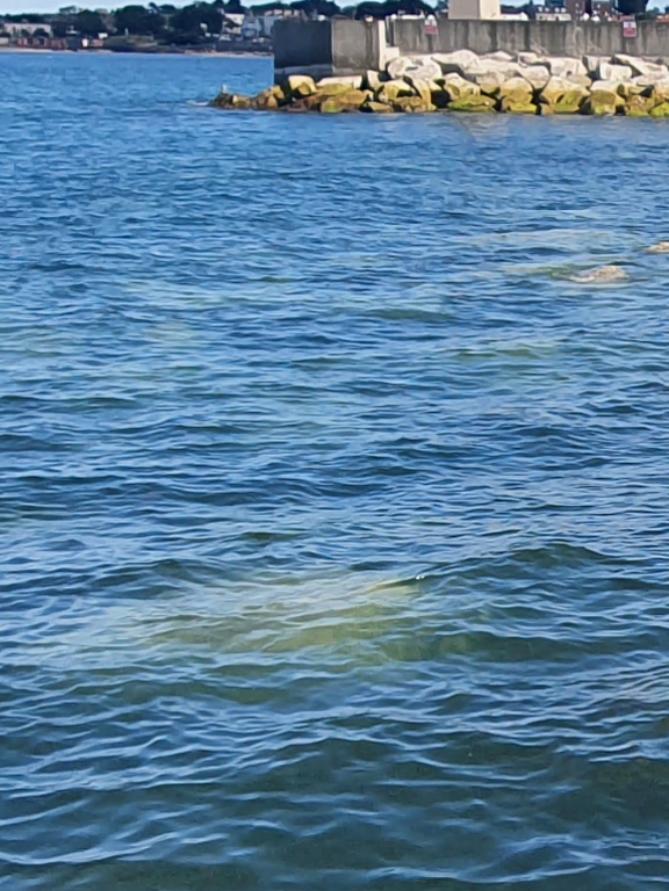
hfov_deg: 17.8
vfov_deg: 24.8
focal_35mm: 78
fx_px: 2010
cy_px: 635
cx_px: 834
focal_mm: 1.8
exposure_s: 1/624
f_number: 2.2
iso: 50
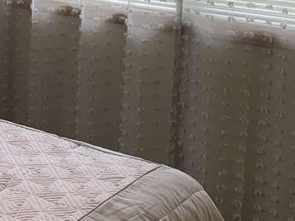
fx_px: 792
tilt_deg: -7.6
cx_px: -143
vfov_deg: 15.4
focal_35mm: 93
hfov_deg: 18.7
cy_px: -26
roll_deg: -0.9
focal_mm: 4.25
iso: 80
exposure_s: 1/120
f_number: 1.8
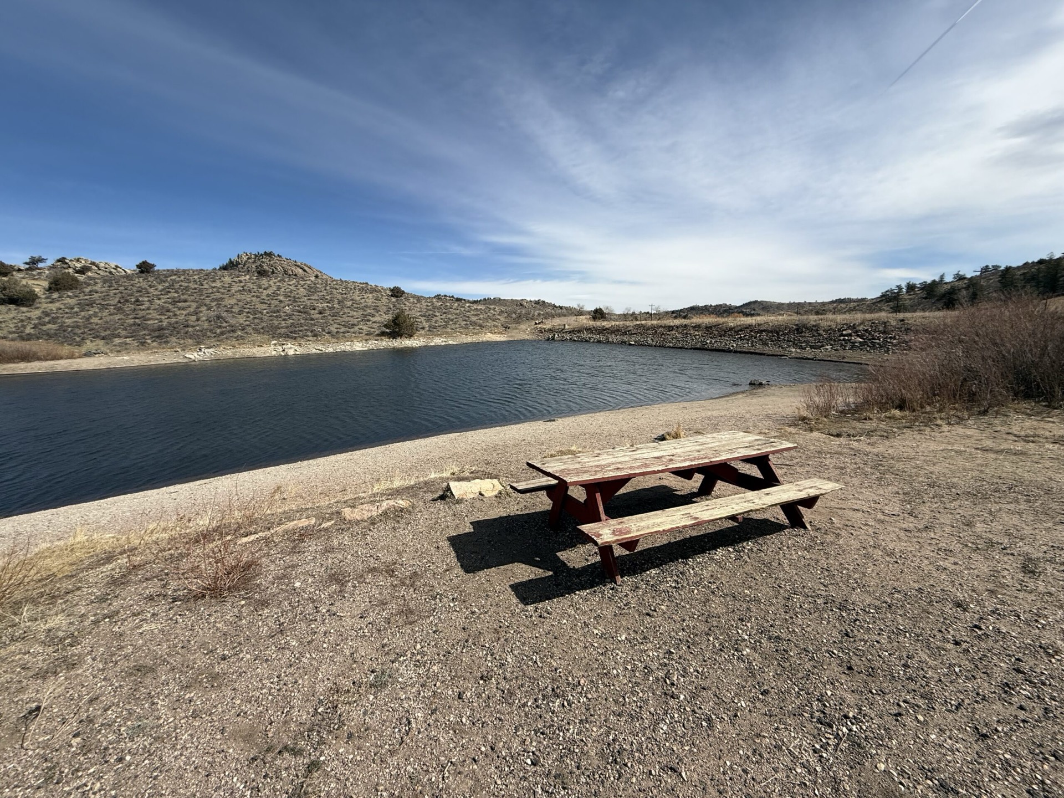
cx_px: 532
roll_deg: +2.0
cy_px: 399
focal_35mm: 14
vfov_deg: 85.7
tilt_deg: -9.2
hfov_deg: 102.1
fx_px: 430
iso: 50
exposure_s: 1/3125
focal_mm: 2.22
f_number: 2.2
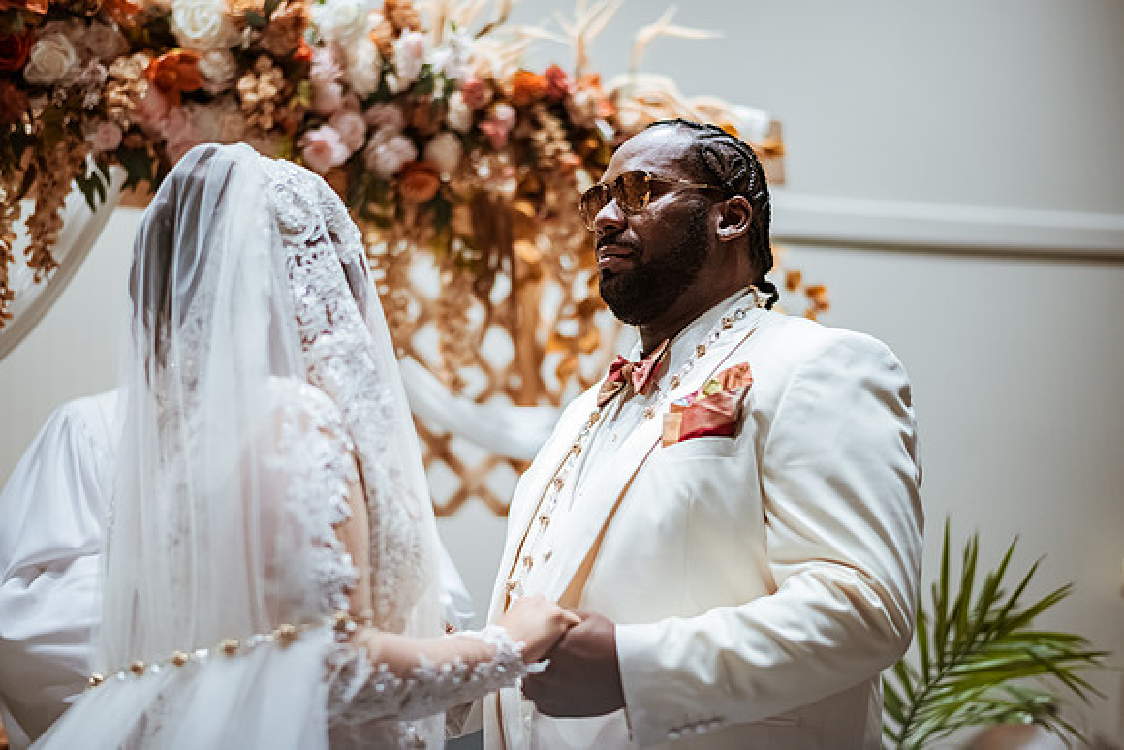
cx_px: 562
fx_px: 1811
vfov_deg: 23.4
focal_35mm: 58
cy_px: 375
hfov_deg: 34.5
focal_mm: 58
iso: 800
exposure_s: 1/800
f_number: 1.4
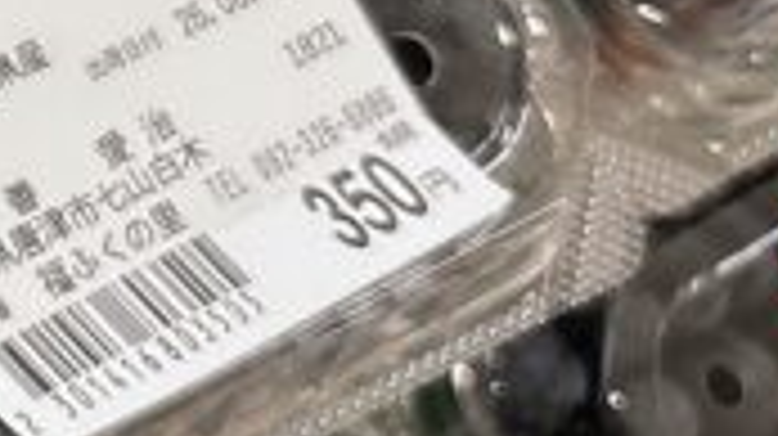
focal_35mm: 157
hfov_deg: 12.1
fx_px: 3236
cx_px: -814
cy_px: -346
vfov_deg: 7.5
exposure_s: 1/120
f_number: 1.6
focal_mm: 5.96
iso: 125
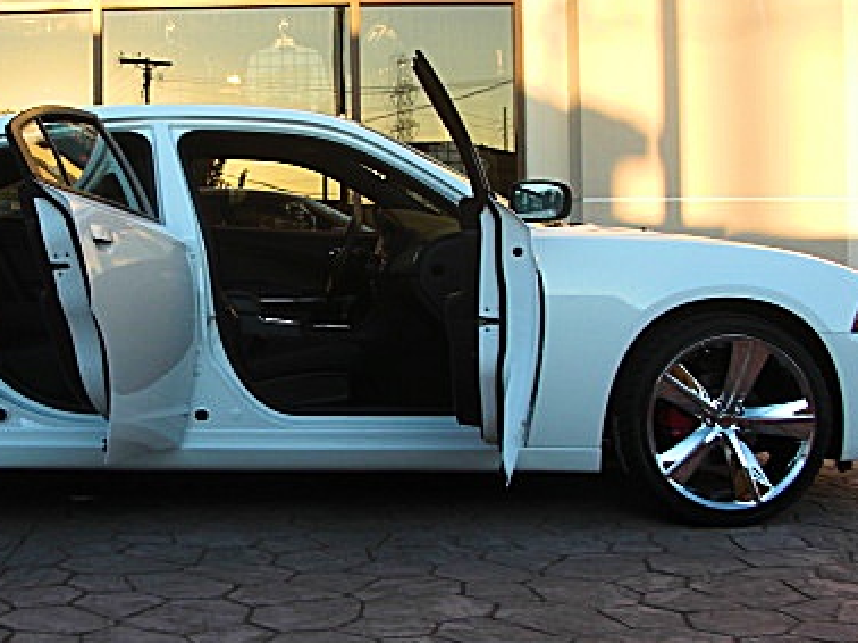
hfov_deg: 31.2
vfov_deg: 24.0
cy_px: 304
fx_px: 1511
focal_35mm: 61
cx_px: 220
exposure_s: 1/100
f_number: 2.8
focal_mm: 6.3
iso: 50
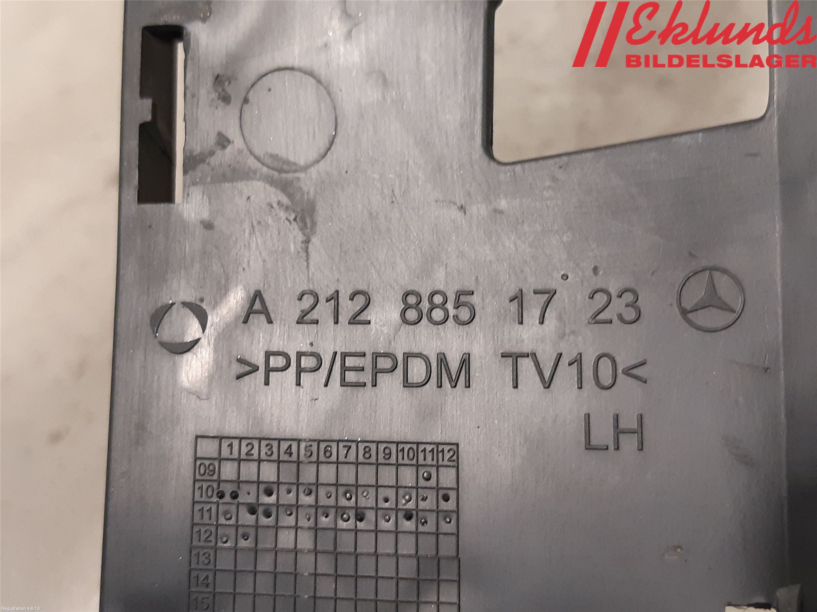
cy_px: 306
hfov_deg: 67.3
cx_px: 408
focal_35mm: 26
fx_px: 614
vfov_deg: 53.1
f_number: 1.7
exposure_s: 1/33
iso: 200
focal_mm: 3.93
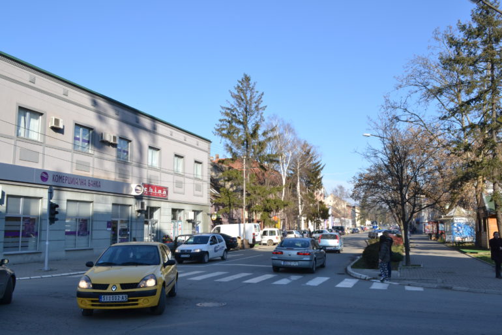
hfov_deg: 61.9
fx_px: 418
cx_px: 251
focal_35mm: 30
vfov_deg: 43.6
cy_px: 168
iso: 400
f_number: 14
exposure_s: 1/200
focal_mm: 20
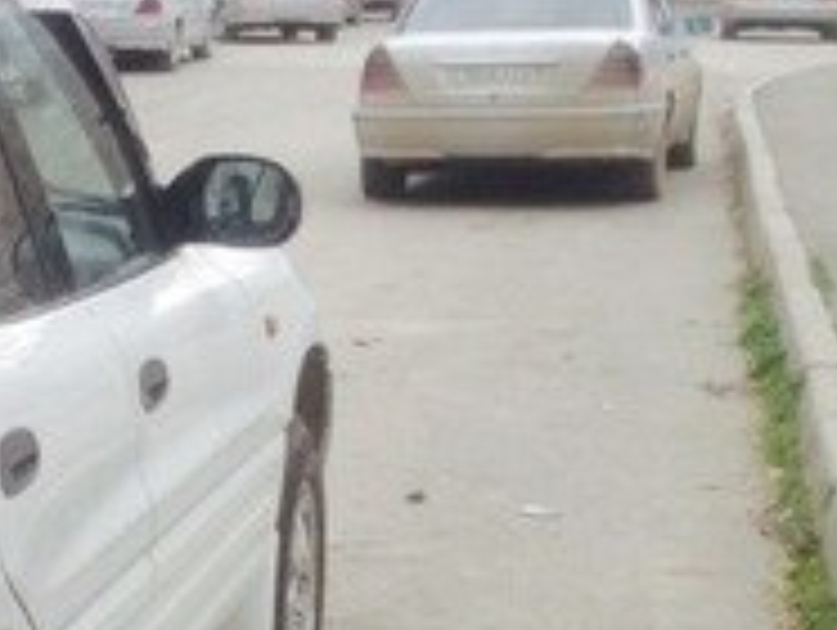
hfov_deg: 15.2
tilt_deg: -10.8
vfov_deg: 12.6
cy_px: 497
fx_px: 2833
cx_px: -504
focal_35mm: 117
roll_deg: -1.7
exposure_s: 1/294
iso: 50
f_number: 2.4
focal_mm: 4.12
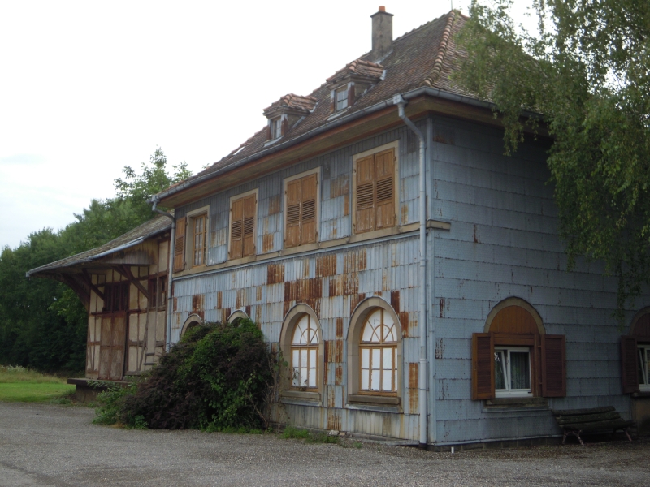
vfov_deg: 35.1
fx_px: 770
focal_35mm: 41
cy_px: 244
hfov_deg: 45.8
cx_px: 325
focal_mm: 7.3
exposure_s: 1/500
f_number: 3.2
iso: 100
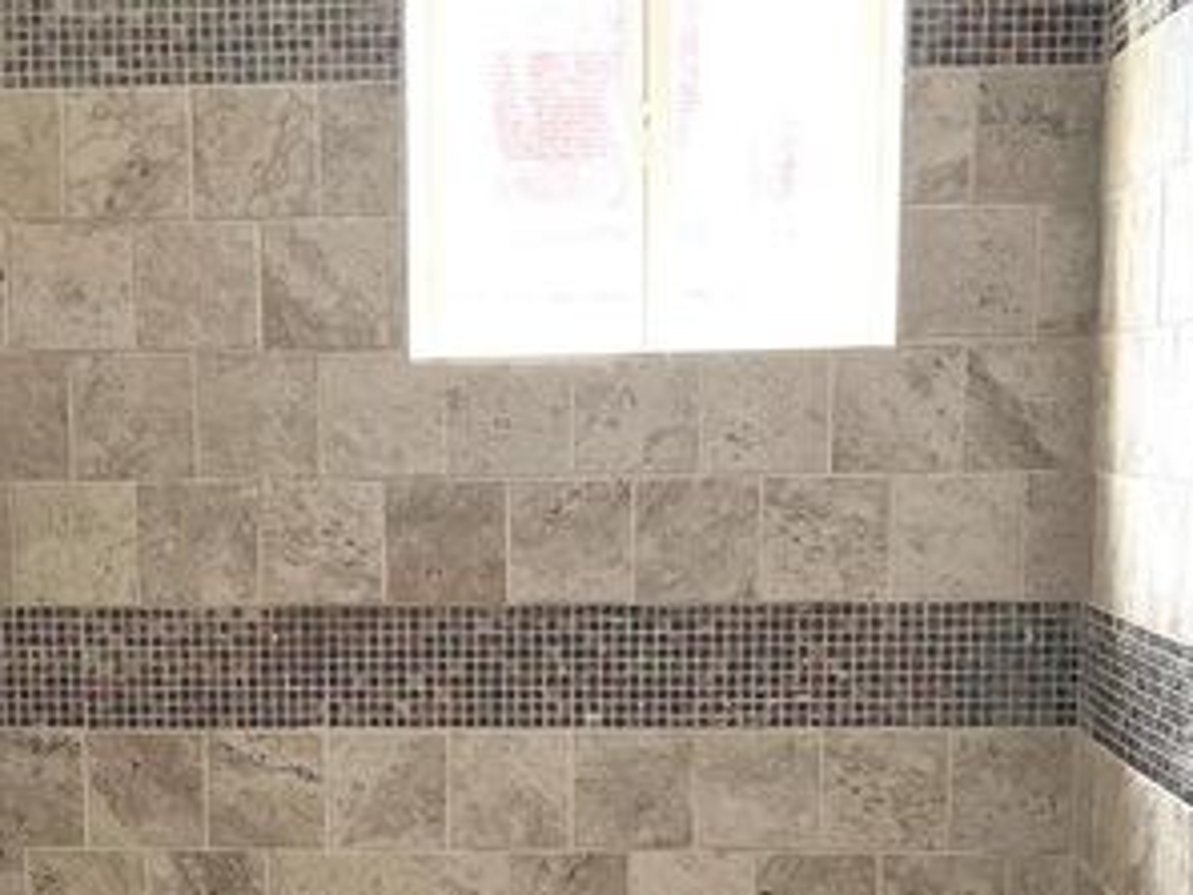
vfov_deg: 27.0
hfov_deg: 36.5
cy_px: 821
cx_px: 418
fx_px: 1793
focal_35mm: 52
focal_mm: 5.7
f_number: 1.5
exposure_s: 1/121
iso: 64
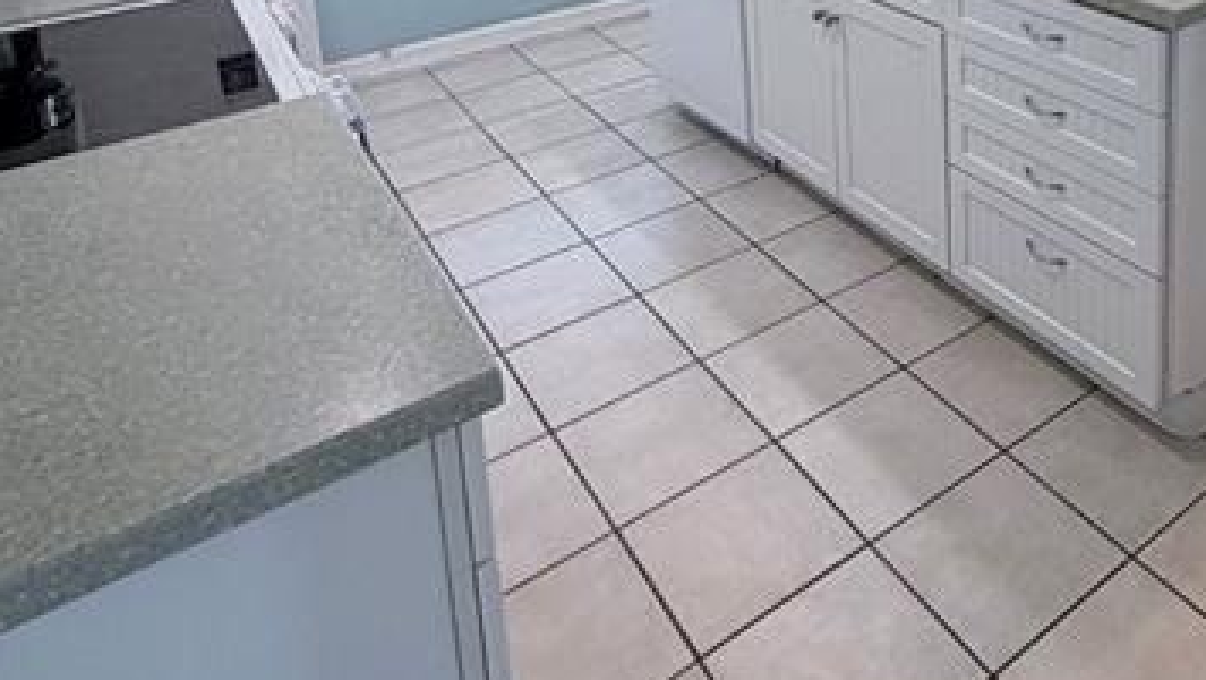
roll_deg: +0.5
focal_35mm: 33
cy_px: -146
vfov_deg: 30.1
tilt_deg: -9.5
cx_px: 972
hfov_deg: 55.1
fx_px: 1056
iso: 200
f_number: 2.2
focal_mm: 2.22
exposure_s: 1/120
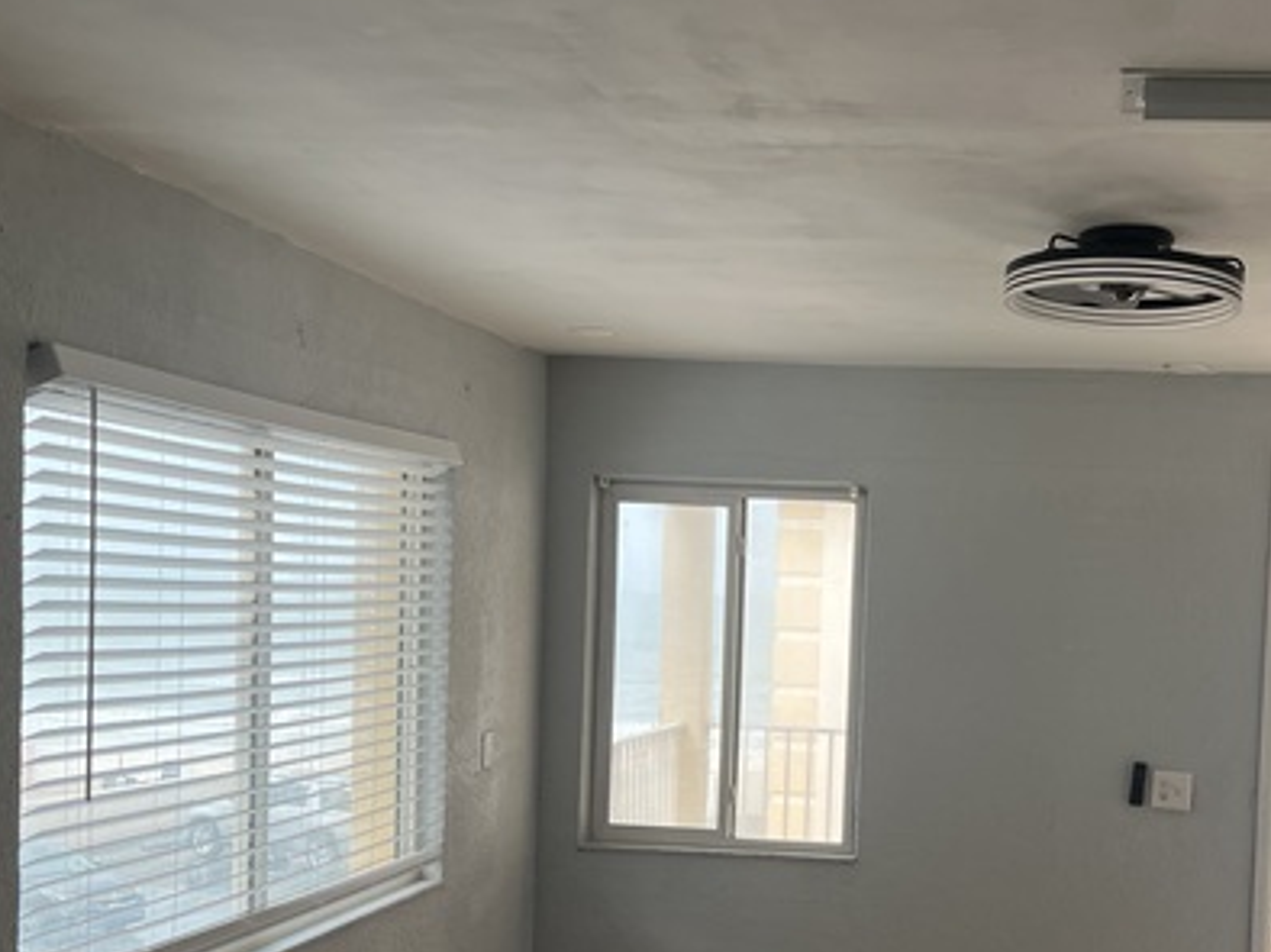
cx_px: 956
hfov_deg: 41.7
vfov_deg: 32.3
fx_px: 1615
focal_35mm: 44
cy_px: 704
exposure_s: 1/256
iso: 40
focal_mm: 5.7
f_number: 1.5
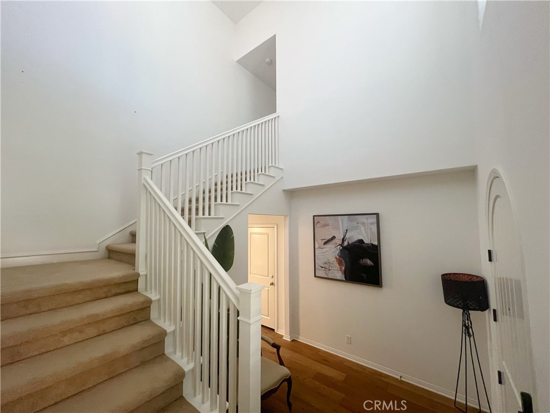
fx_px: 207
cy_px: 206
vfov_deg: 89.9
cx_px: 275
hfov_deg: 106.2
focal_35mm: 13
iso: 400
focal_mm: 1.57
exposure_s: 1/60
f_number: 1.8
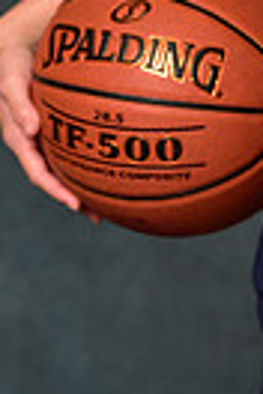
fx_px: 5884
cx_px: 468
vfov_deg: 3.8
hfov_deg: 2.6
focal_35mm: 537
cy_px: -182
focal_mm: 122
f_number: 4.5
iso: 200
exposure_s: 1/200
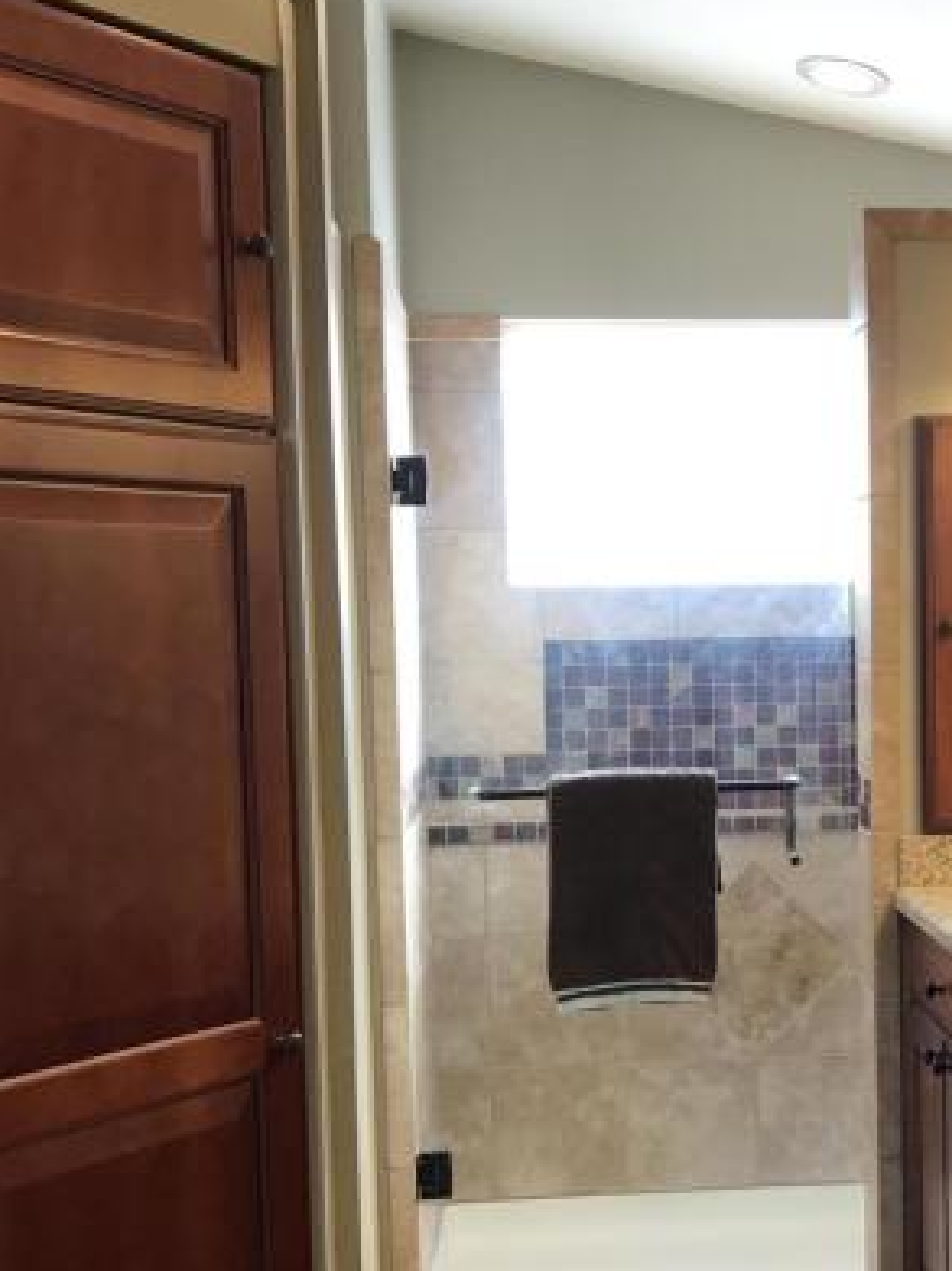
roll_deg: +1.2
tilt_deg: -4.4
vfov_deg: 34.7
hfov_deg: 26.0
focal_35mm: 55
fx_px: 2018
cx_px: 770
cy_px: 809
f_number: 1.8
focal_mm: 3.99
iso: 32
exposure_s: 1/60
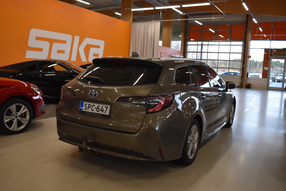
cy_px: 96
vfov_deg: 41.7
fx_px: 250
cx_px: 143
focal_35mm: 32
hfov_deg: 59.5
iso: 400
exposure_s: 1/125
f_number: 5.6
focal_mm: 21
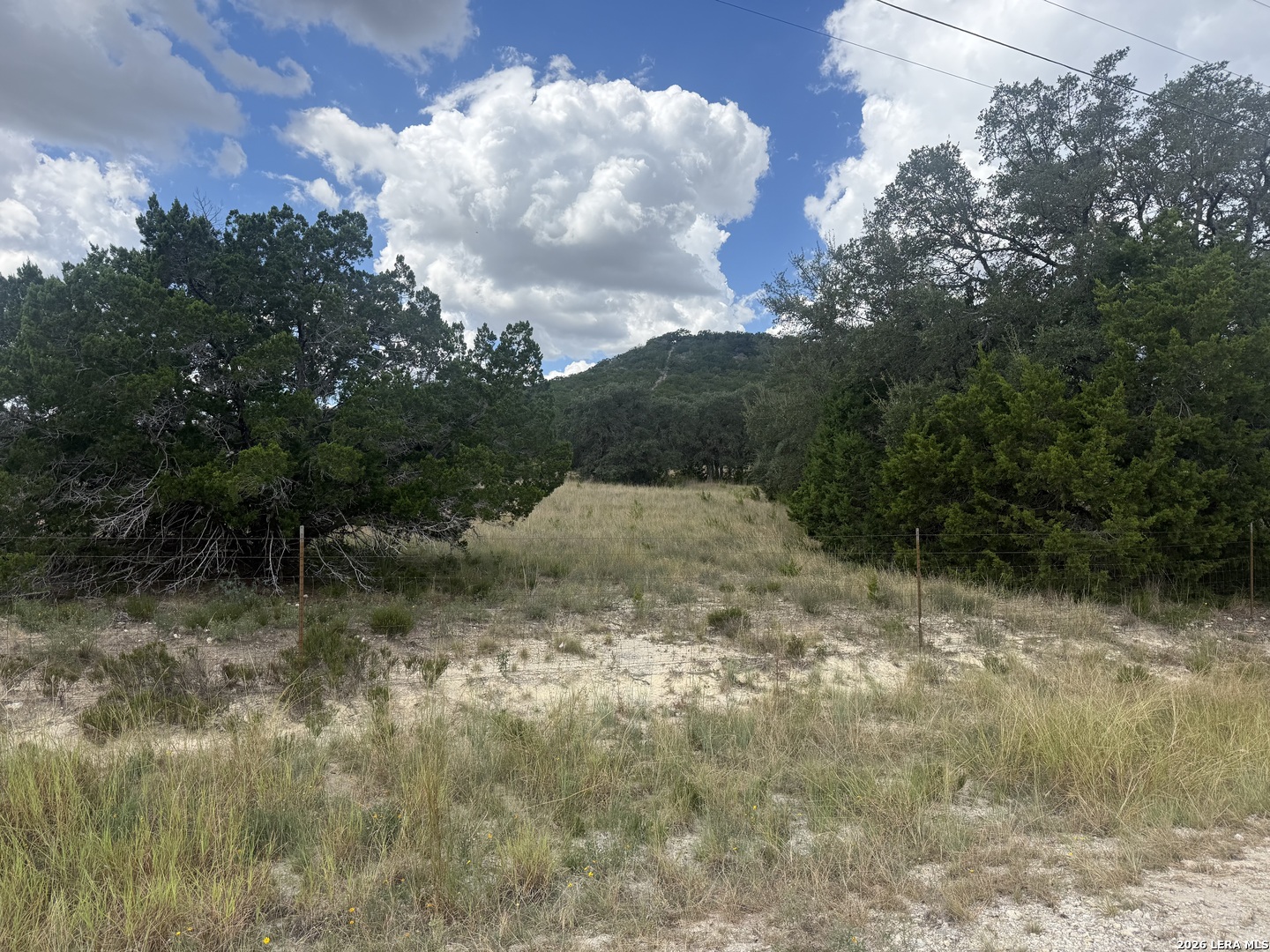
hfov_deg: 71.6
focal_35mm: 24
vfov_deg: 56.8
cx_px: 635
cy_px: 476
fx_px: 881
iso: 80
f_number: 1.78
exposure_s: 1/3021
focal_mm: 6.76
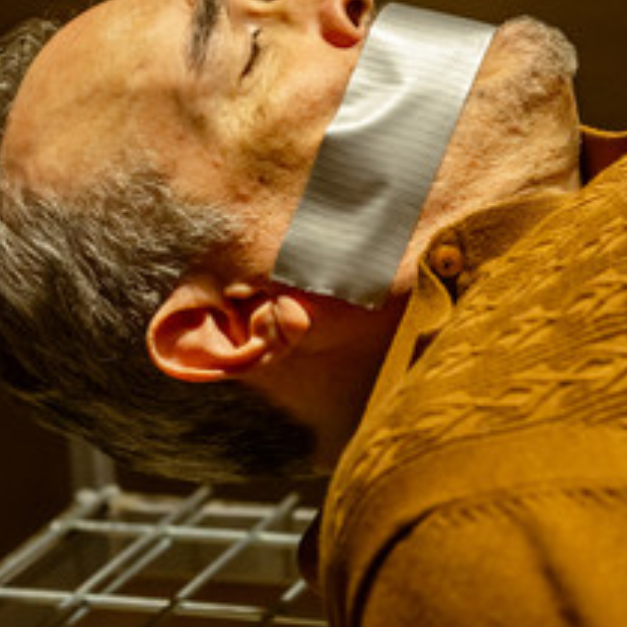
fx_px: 3525
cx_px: 424
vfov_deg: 10.2
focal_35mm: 172
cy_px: 187
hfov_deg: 10.2
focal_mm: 85
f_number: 3.5
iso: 2000
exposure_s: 1/640
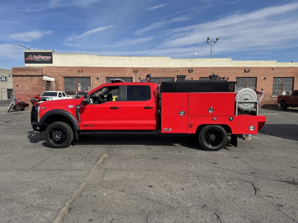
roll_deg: -1.1
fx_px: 207
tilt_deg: -5.4
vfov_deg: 56.8
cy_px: 112
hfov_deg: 71.6
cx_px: 149
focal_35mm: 24
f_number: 1.78
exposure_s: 1/4608
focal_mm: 6.76
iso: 80
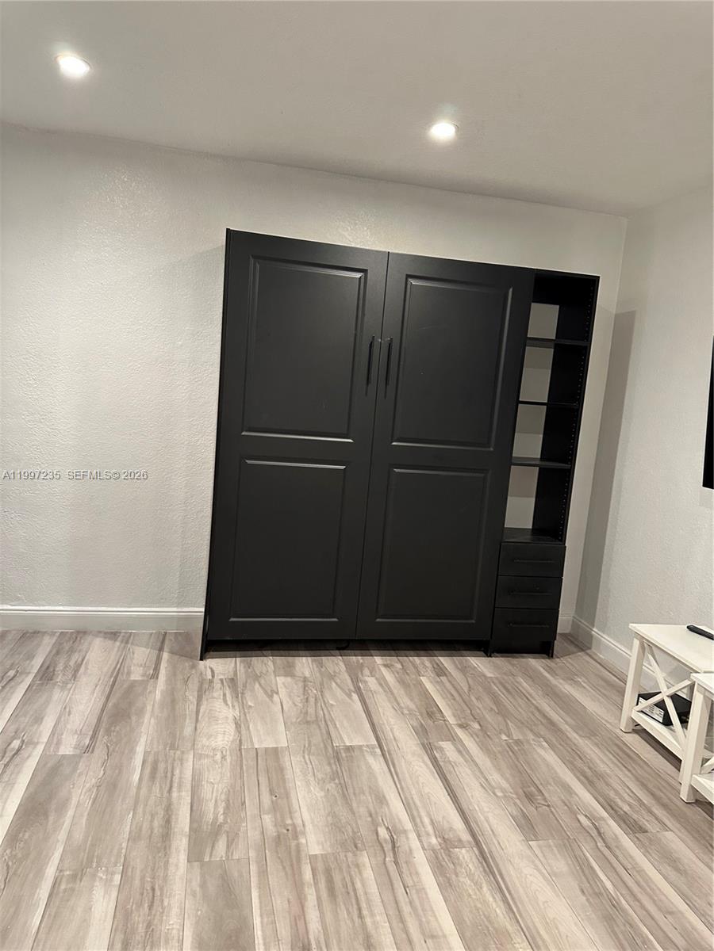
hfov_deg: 56.8
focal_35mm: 24
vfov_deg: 71.6
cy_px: 476
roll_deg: -5.3
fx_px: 660
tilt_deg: -6.0
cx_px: 357
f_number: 1.78
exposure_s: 1/60
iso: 500
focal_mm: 6.86
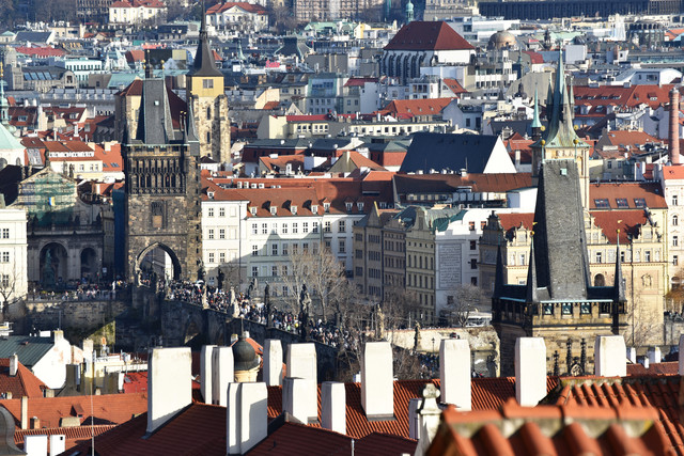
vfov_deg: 4.6
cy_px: 228
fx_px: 5701
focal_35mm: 300
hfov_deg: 6.9
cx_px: 342
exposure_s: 1/100
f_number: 11
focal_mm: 300
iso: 100
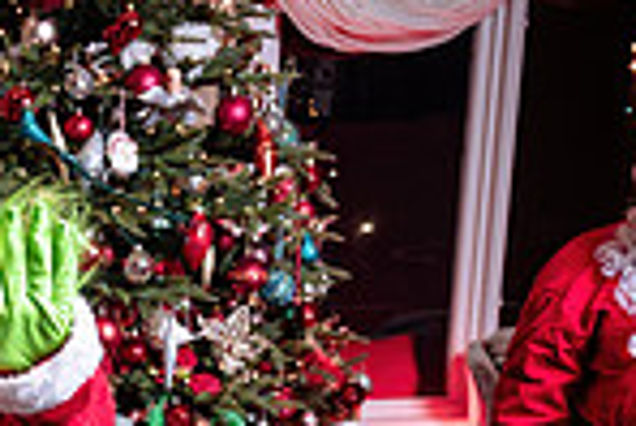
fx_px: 1662
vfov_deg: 14.0
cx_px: -202
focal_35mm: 94
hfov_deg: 19.8
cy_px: 553
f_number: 4.5
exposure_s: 1/200
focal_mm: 24
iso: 500
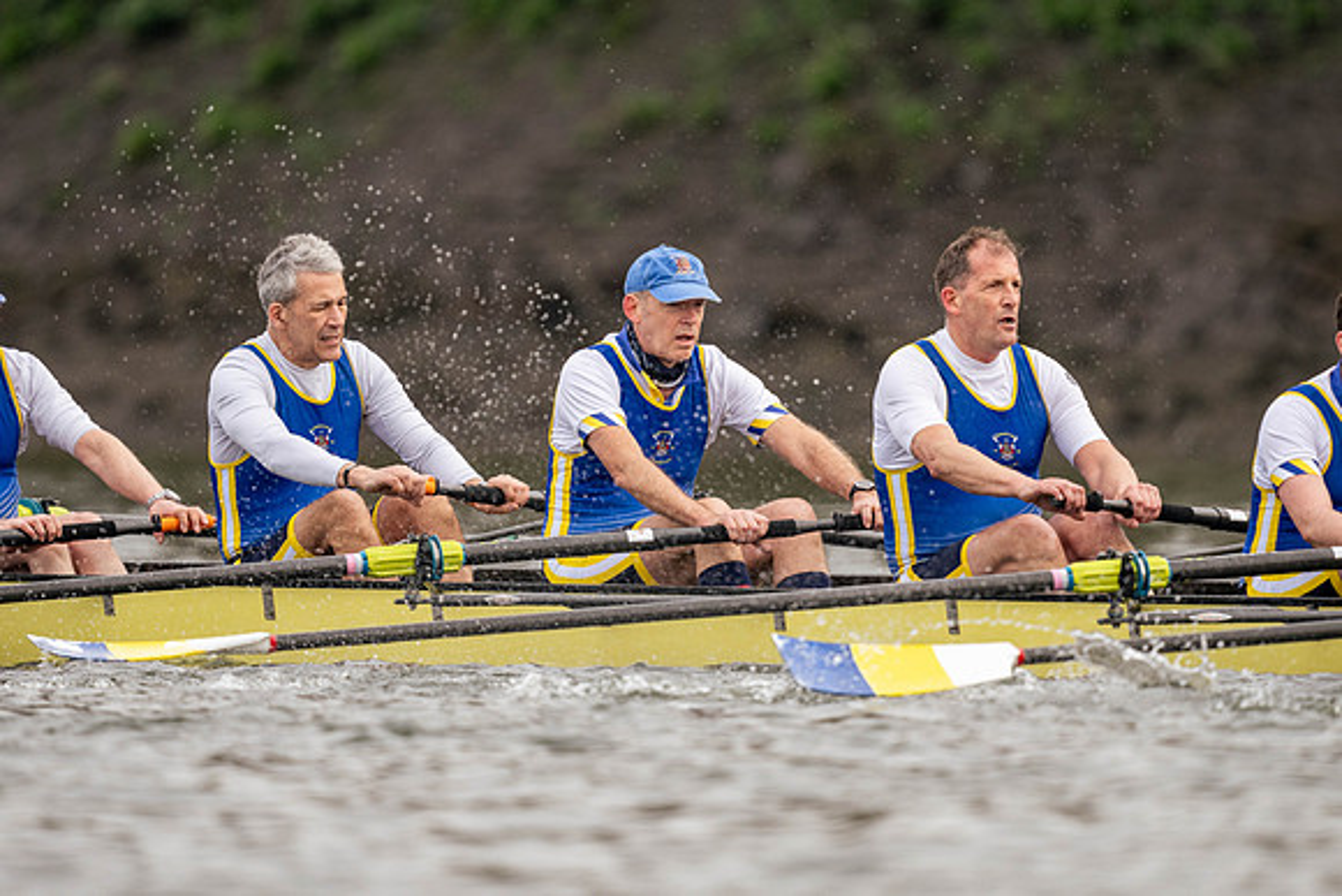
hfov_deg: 2.3
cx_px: 671
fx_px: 33556
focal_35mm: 900
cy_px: 448
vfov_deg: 1.5
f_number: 4
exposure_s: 1/1600
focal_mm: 600
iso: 320
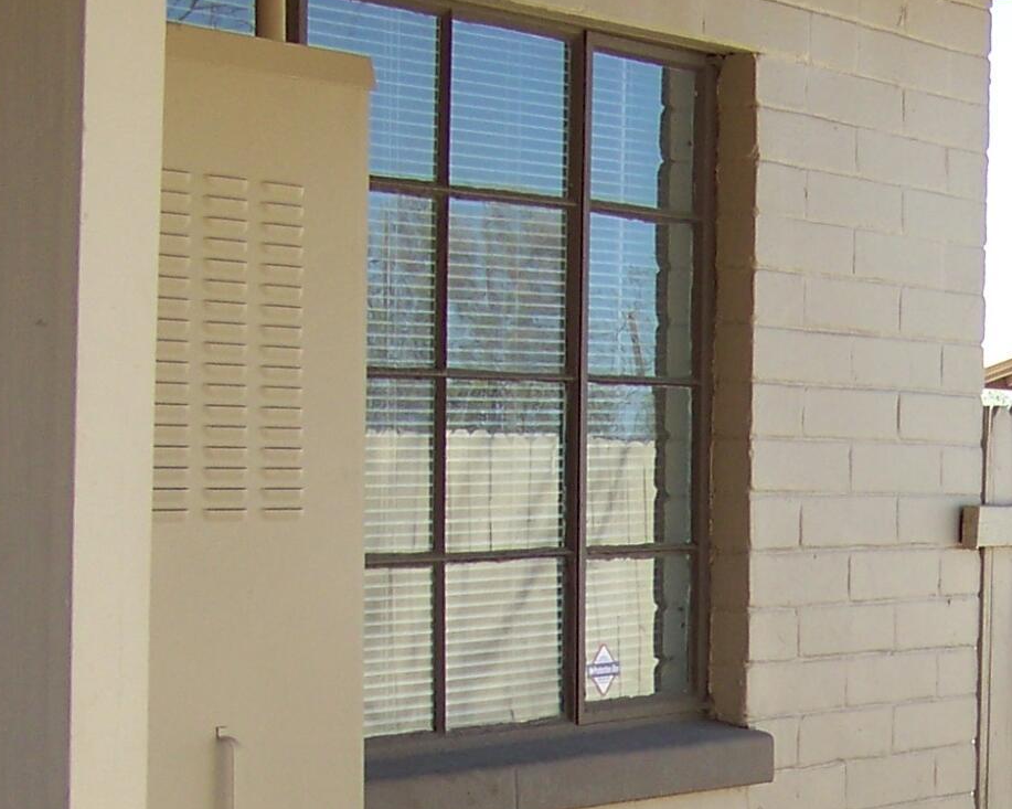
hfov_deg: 16.4
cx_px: 993
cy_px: 1001
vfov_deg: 13.0
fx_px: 3443
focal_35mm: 115
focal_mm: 5.85
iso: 64
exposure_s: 1/250
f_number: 2.8
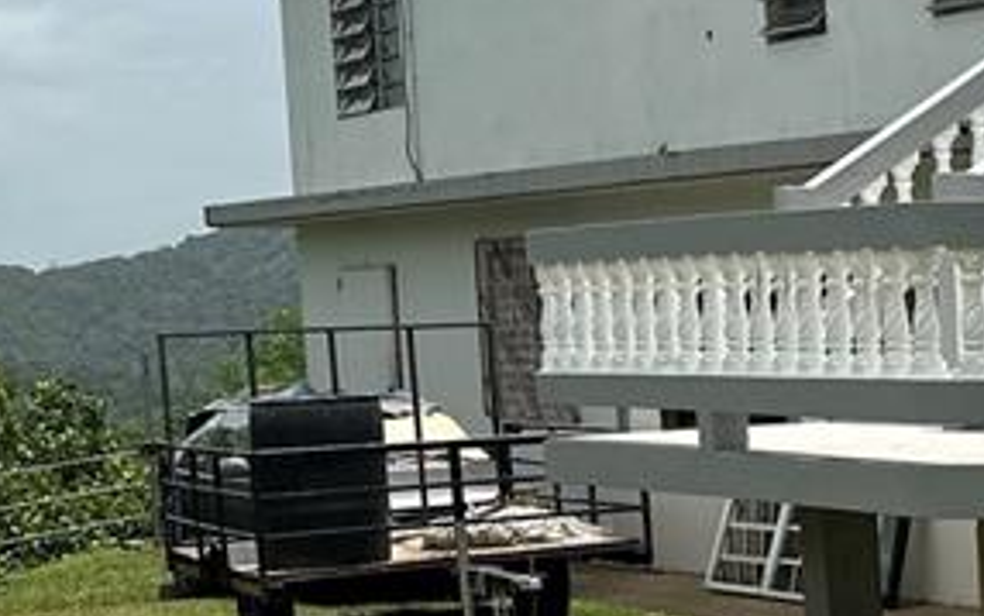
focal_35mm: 91
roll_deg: +1.2
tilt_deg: -3.6
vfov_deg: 14.3
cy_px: 471
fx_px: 2441
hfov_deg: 18.9
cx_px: 1631
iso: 80
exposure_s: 1/5848
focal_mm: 6.86
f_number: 1.78
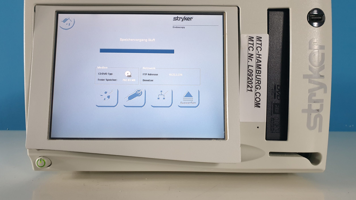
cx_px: 179
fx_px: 274
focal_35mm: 29
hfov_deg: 66.1
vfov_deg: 40.1
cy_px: 109
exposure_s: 1/50
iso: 320
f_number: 2.4
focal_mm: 4.3
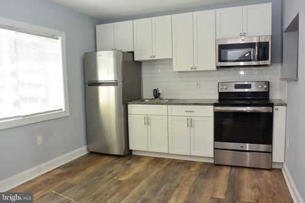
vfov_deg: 47.9
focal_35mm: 27
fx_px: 229
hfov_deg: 67.4
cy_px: 102
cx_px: 152
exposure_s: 1/200
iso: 200
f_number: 4
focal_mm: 10
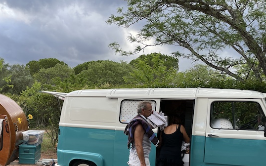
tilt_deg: -5.9
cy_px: 136
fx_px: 297
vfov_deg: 30.4
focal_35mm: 41
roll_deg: -3.2
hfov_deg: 46.8
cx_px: 72
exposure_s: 1/396
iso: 32
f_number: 1.6
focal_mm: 4.2
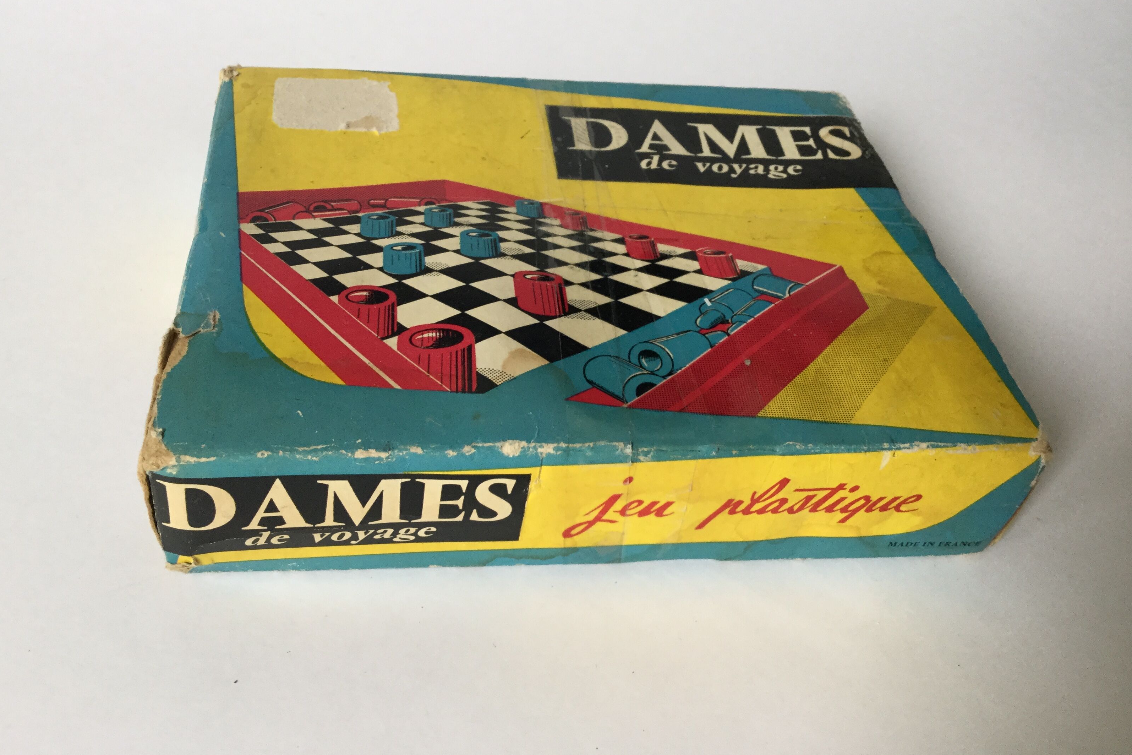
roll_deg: -7.9
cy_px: 337
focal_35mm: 33
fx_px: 1038
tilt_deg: -41.4
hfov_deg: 57.2
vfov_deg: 39.9
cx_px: 556
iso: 40
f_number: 2.4
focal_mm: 3.3
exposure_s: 1/33
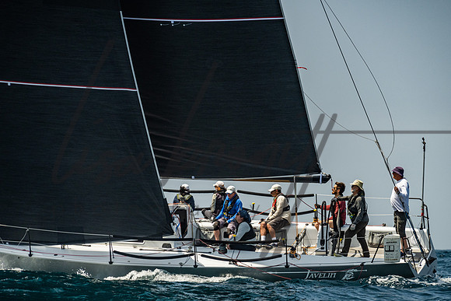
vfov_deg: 5.4
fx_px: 3204
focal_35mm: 256
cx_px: 249
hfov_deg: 8.1
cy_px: 179
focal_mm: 200
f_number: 6.3
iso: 320
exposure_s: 1/1250
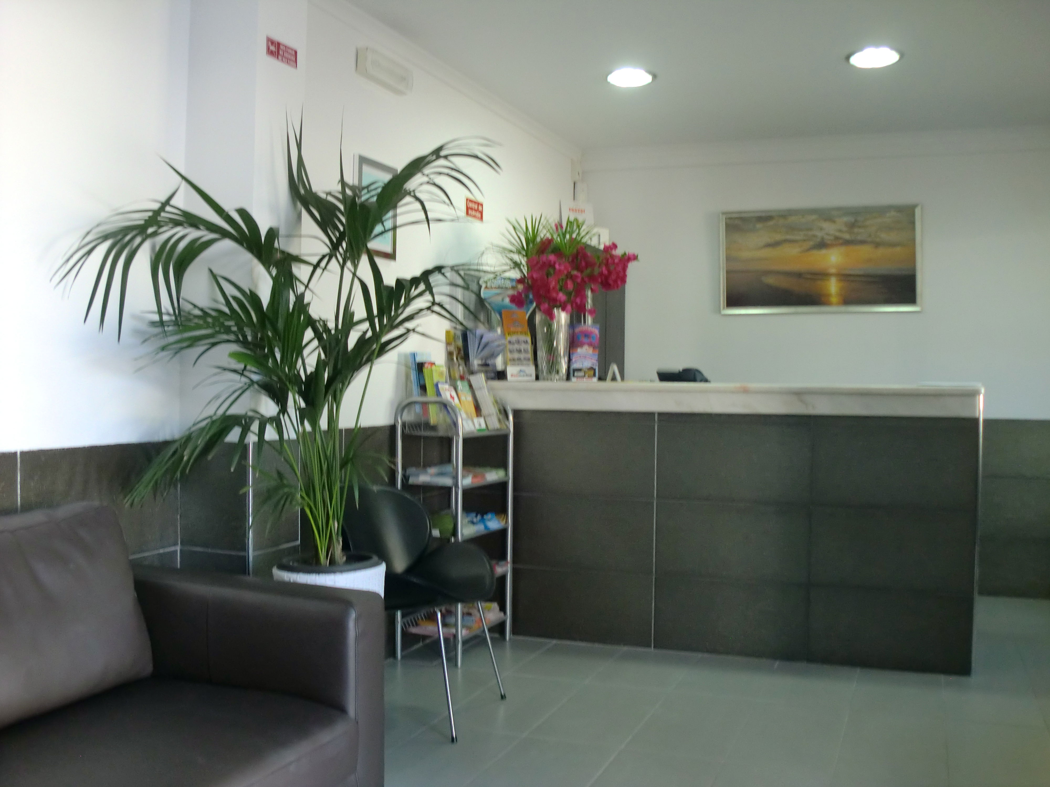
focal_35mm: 35
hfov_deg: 52.6
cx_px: 525
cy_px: 394
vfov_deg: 40.7
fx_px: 1062
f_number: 3.1
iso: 200
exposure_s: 1/60
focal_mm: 6.3
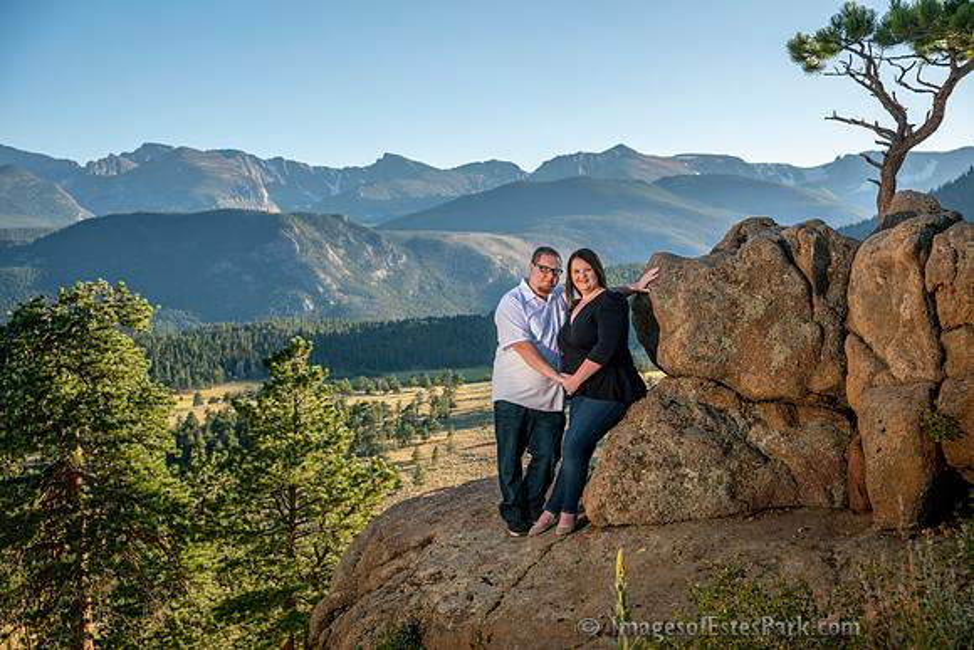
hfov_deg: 39.6
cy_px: 325
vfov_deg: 27.0
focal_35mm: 50
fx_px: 1353
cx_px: 487
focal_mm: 50
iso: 160
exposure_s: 1/500
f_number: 4
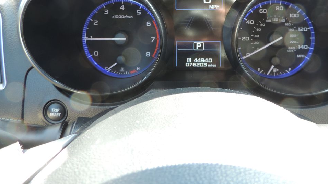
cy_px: 39
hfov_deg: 56.1
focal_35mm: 35
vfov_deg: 32.9
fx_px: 304
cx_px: 199
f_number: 3
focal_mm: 4.3
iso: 100
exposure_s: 1/30
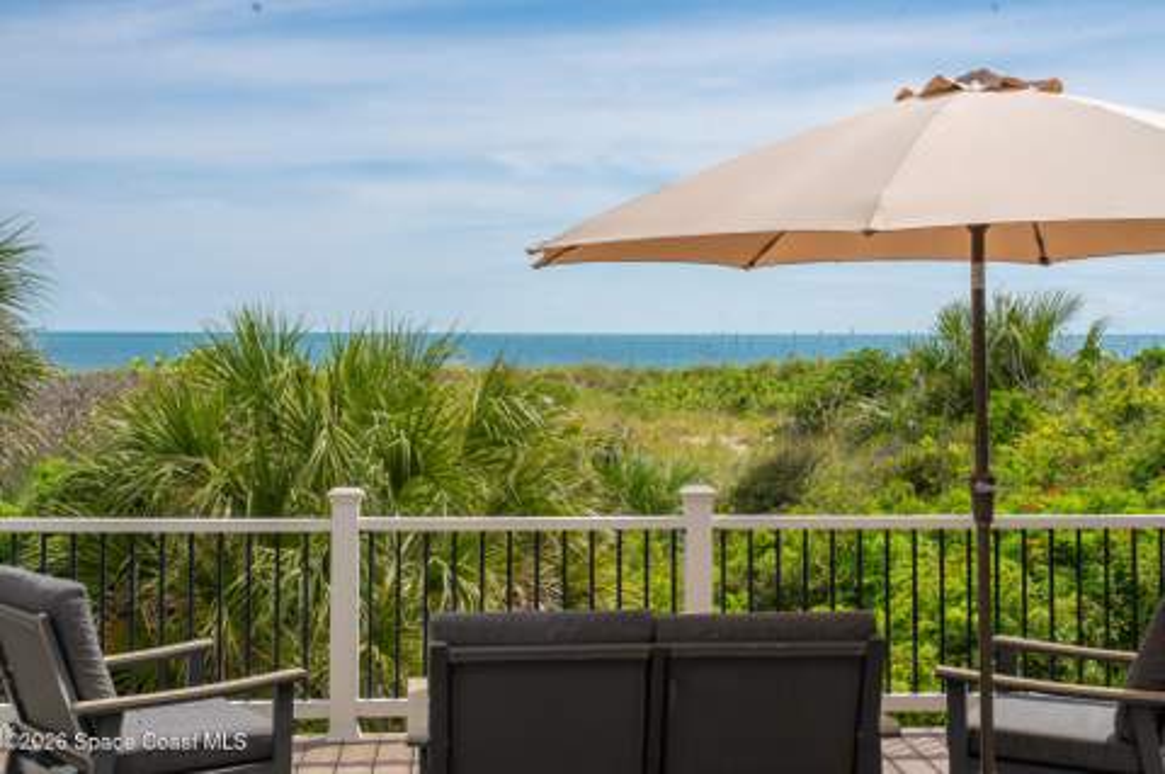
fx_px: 1810
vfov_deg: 24.1
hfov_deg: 35.7
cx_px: 582
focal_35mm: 56
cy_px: 387
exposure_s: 1/125
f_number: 8
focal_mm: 56
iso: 100
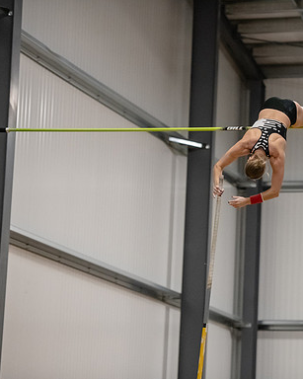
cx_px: 266
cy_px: 190
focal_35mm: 170
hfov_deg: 9.1
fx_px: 1906
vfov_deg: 11.4
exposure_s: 1/1000
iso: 6400
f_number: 2.8
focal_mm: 120
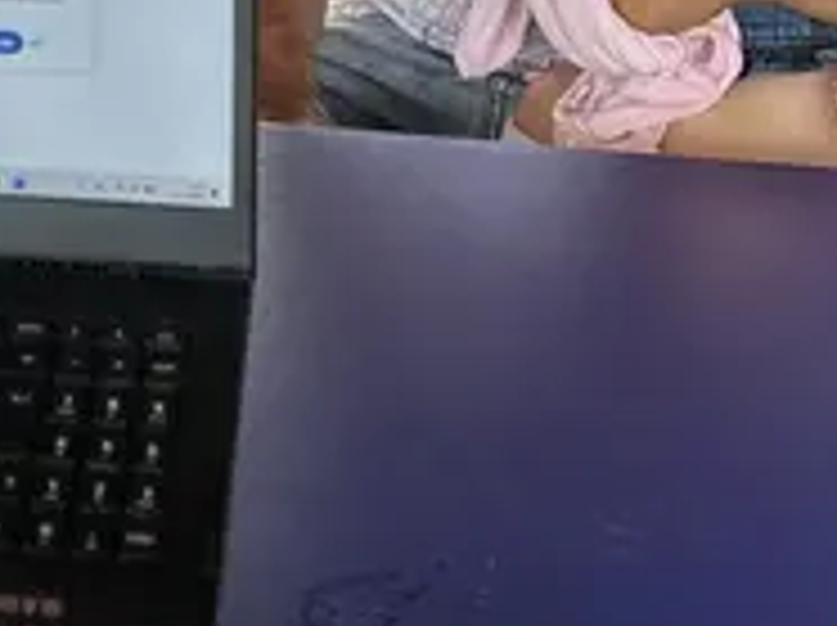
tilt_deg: -14.7
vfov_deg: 12.9
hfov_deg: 17.3
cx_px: -45
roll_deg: +0.3
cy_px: -160
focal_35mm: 111
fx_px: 2680
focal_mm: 6.86
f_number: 1.78
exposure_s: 1/120
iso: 125
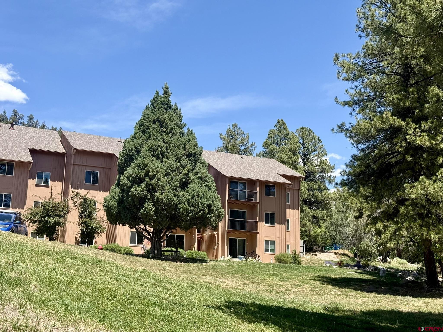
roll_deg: -0.9
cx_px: 222
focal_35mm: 48
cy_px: 166
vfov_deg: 30.3
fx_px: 614
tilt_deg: +13.7
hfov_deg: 39.7
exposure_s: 1/3534
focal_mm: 6.76
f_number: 1.78
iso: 80
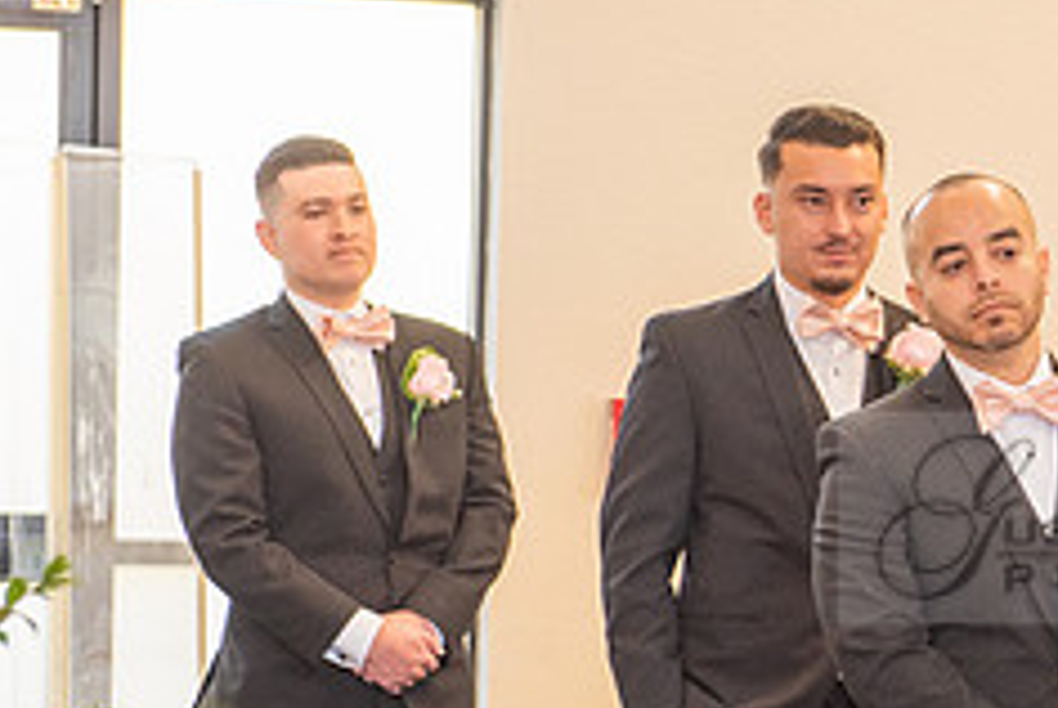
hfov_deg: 11.7
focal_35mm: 172
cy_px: 518
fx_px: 5061
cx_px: 1228
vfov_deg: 8.0
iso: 1250
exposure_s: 1/100
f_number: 5
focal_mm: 70
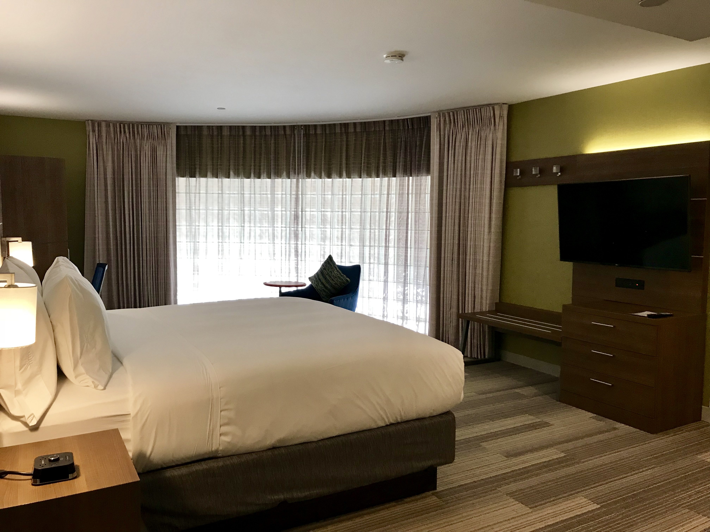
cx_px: 355
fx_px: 574
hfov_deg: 63.4
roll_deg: -0.7
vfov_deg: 49.7
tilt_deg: -4.0
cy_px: 266
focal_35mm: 28
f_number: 1.8
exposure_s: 1/30
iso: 40
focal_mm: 3.99
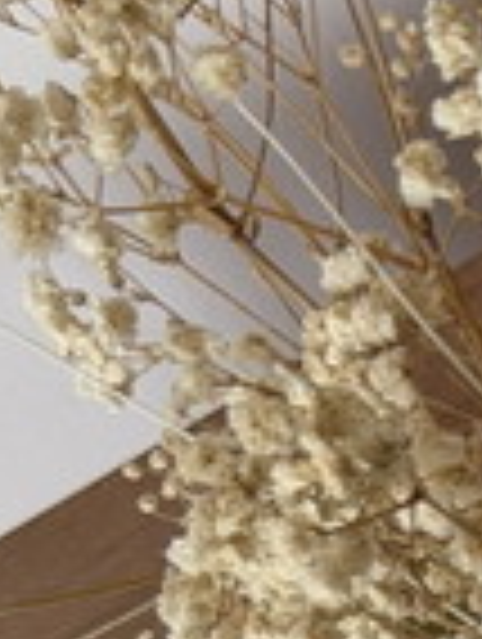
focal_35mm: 252
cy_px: 1532
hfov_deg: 5.7
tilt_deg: -75.6
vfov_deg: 7.4
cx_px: 1207
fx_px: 4665
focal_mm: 6.76
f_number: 1.78
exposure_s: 1/293
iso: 64
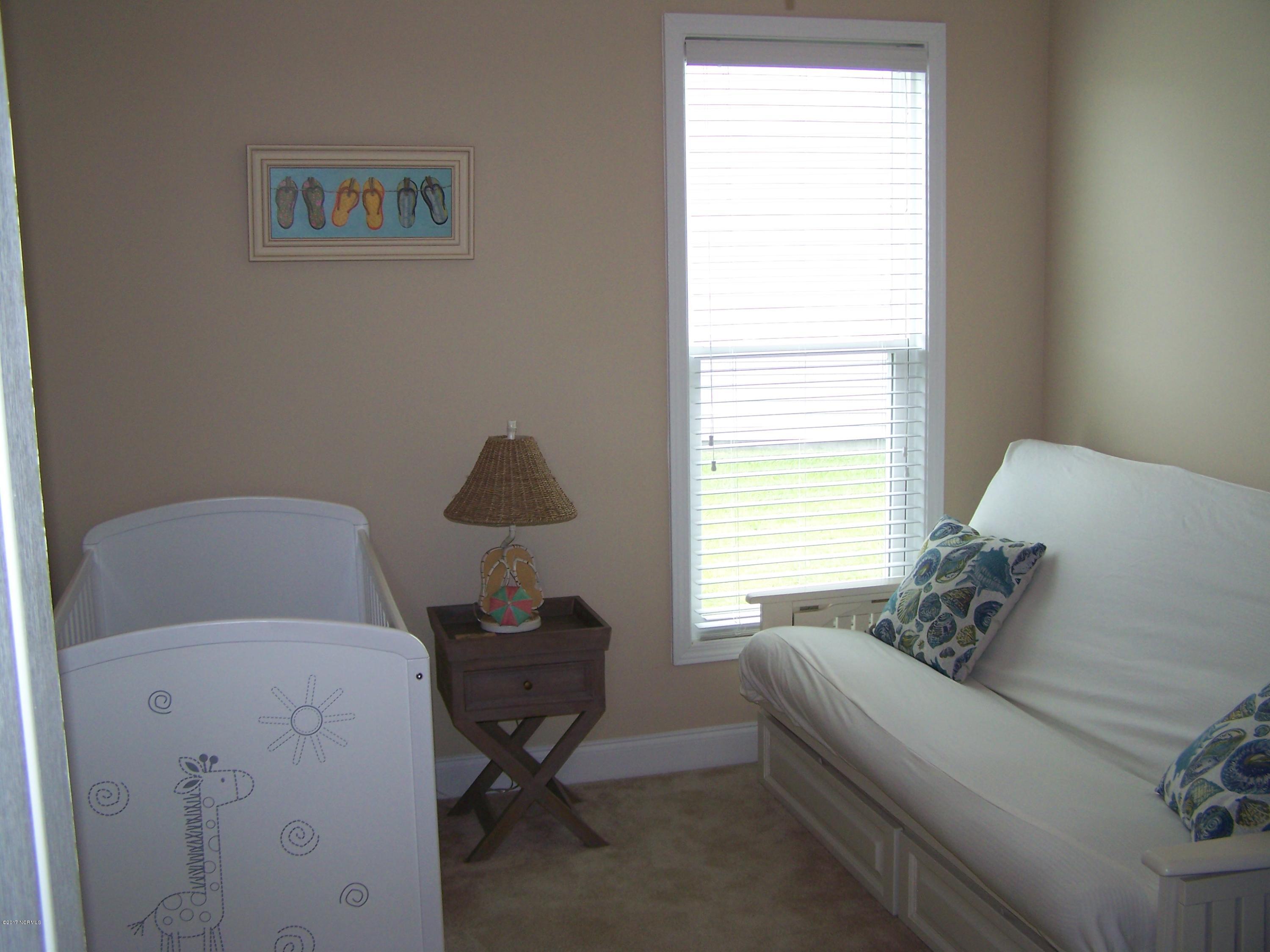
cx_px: 635
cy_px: 476
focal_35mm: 38
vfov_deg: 37.7
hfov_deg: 49.0
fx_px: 1394
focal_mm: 6.3
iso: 80
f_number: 2.8
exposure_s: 1/60
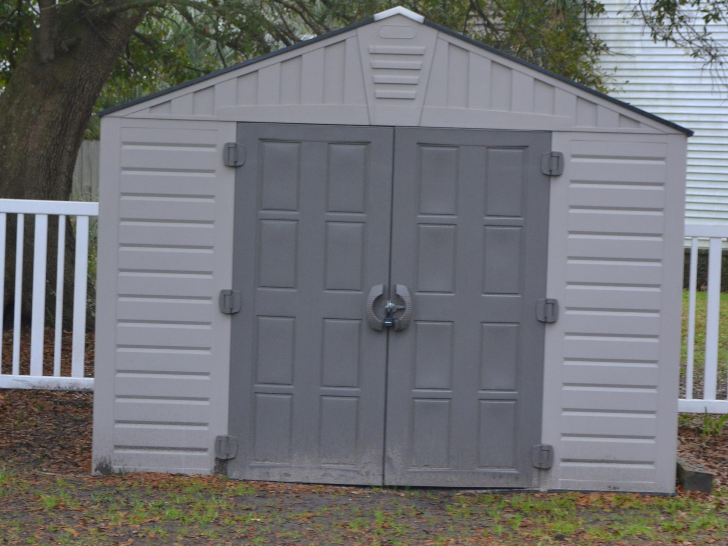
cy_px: 265
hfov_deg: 19.1
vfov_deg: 14.4
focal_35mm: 103
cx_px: 358
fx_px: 2166
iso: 560
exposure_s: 1/15
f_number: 5.3
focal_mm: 44
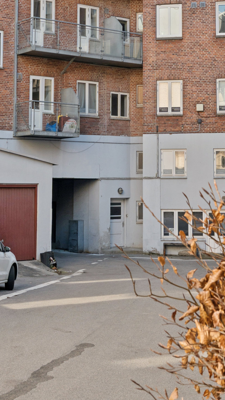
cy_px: -8
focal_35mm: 69
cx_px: 109
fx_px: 732
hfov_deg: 17.5
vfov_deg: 28.5
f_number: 10
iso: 400
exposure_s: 1/125
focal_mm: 32
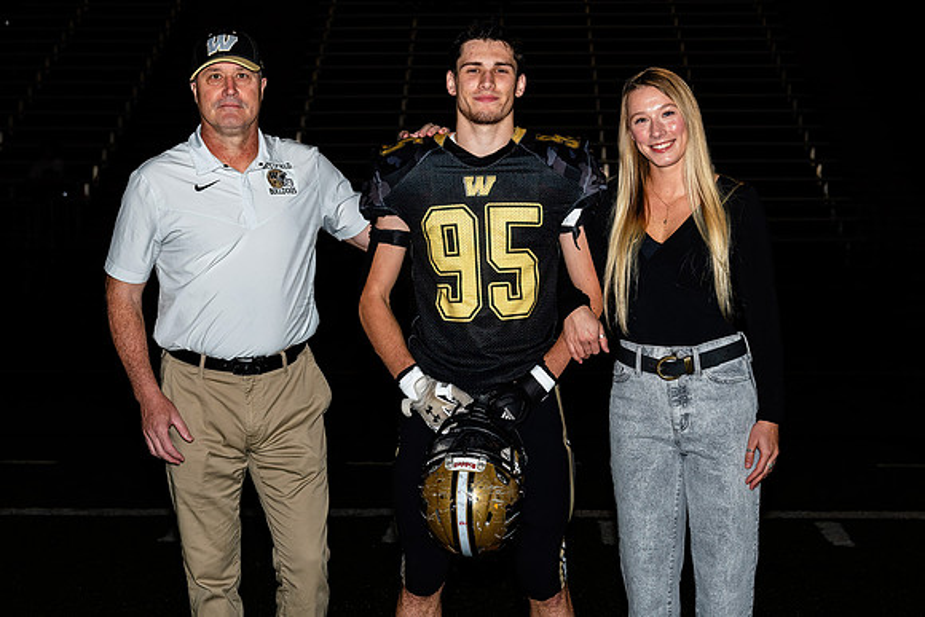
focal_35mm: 81
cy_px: 273
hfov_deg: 25.2
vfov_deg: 16.9
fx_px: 2073
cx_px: 447
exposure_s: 1/200
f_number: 5
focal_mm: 48
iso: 320
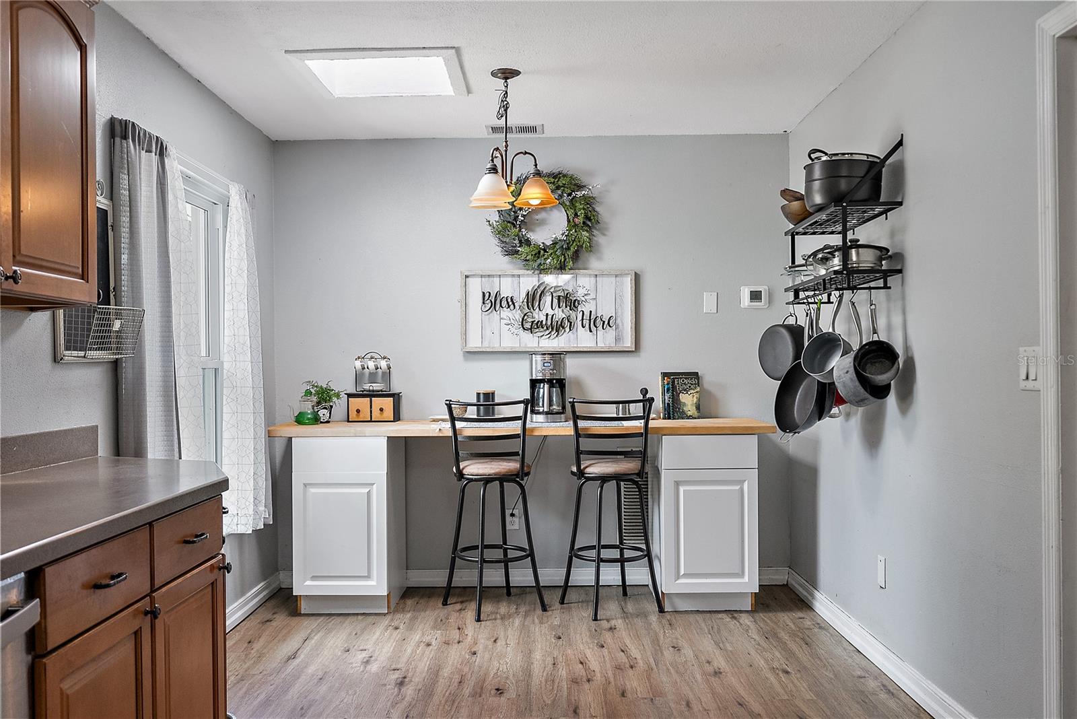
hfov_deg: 59.5
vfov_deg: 41.7
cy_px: 360
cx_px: 538
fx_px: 943
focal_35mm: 32
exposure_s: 1/50
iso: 1600
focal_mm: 31.5
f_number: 5
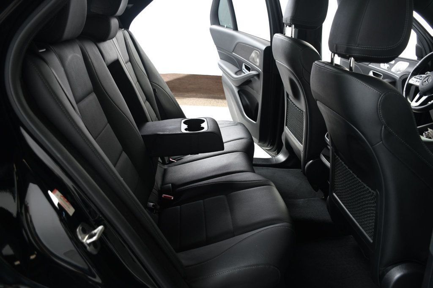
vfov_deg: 43.6
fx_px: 361
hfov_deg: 61.9
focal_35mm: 30
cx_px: 216
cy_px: 144
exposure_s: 1/160
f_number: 3.5
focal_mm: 20
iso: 100
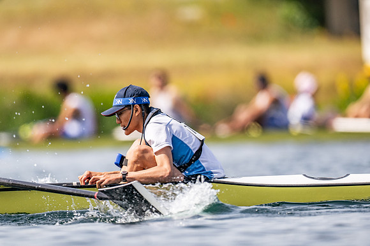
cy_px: 123
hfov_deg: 2.3
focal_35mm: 900
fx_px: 9244
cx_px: 185
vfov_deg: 1.5
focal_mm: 600
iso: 180
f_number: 4
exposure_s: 1/2500
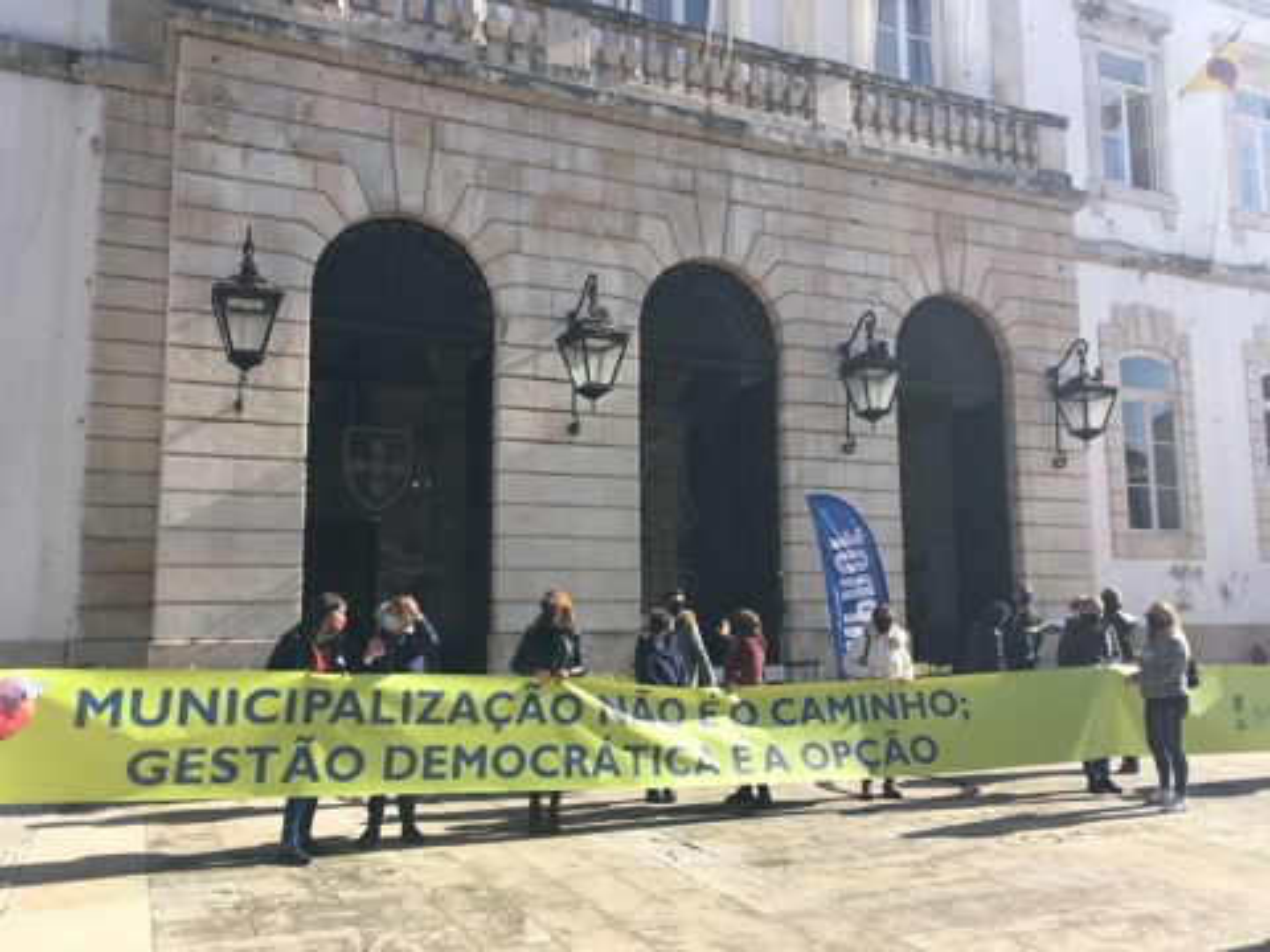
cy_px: 476
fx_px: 1064
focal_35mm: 29
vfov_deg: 48.2
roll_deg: +1.3
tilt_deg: +5.9
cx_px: 635
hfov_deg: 61.7
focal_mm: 4.15
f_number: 2.2
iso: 25
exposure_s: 1/1026
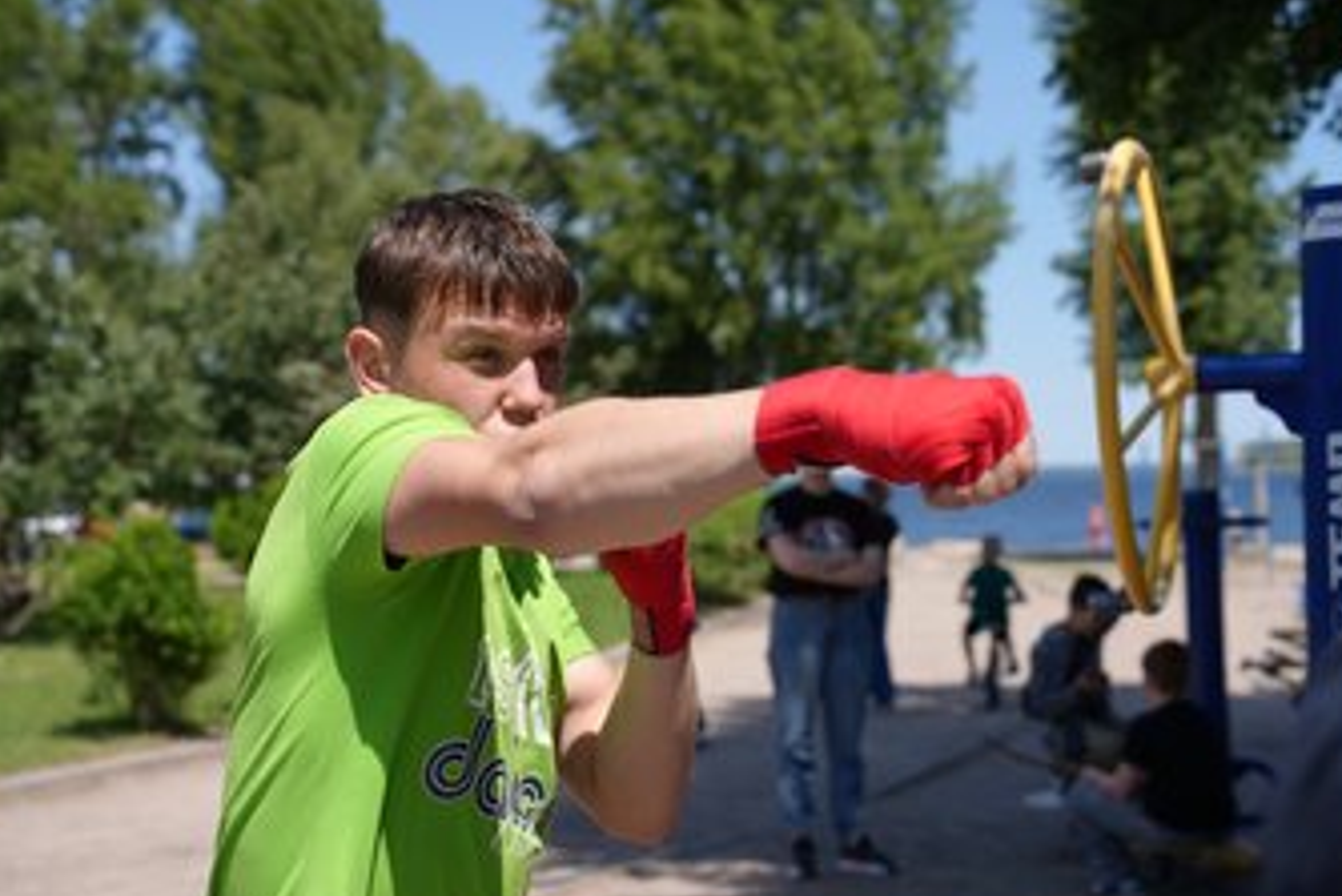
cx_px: 663
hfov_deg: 32.9
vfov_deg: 22.3
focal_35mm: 61
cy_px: 528
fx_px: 2275
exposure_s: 1/800
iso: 80
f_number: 4.5
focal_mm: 51
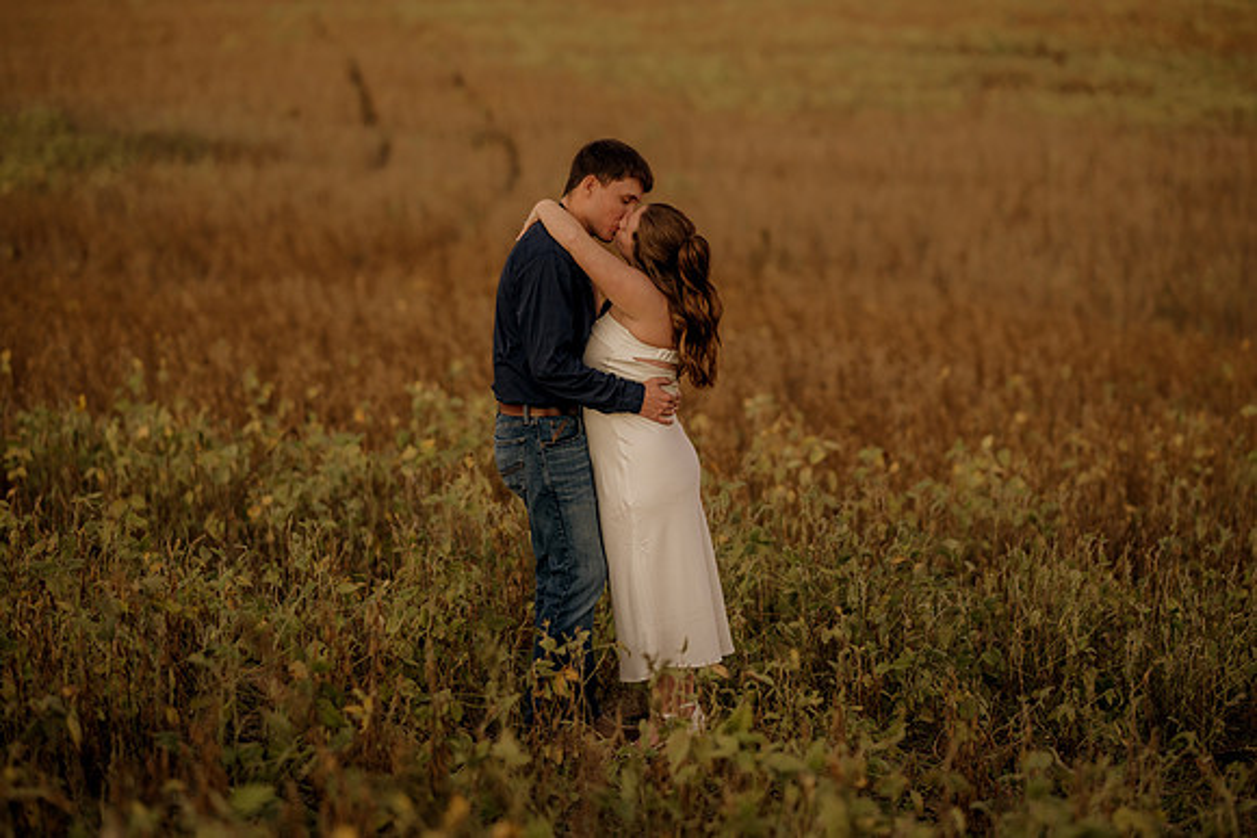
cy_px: 419
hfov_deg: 23.9
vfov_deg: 16.1
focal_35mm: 85
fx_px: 2968
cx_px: 628
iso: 200
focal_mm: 85
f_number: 1.8
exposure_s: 1/125
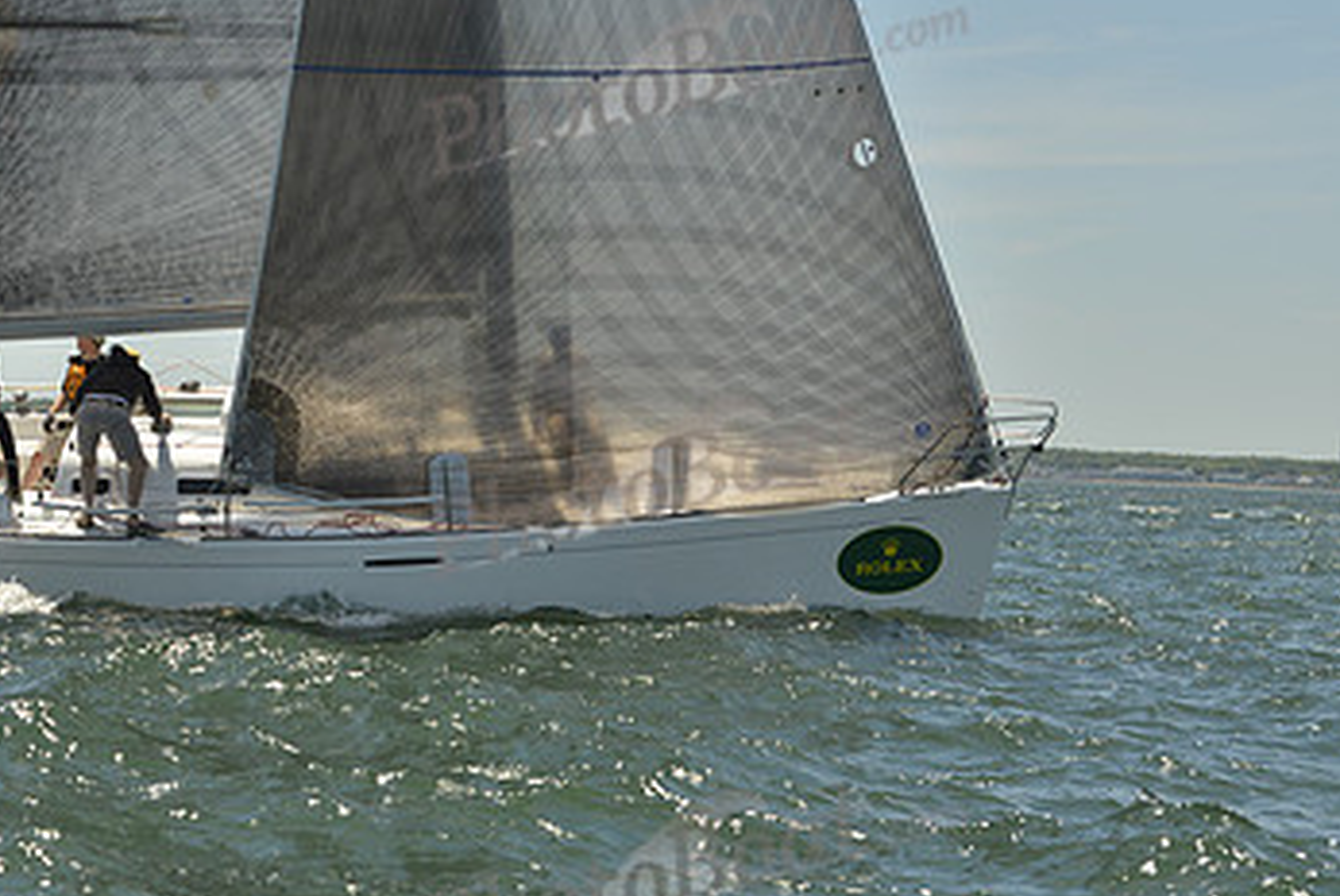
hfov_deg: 17.3
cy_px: 330
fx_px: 4359
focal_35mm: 117
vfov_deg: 11.7
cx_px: 228
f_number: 8
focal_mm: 70
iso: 280
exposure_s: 1/1600
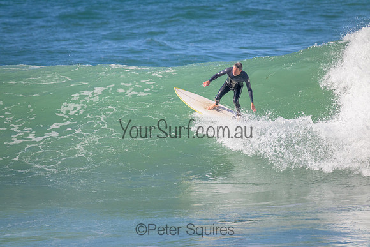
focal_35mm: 800
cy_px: 124
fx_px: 8224
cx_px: 185
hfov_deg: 2.6
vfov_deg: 1.7
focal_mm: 800
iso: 1800
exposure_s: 1/2000
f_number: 11
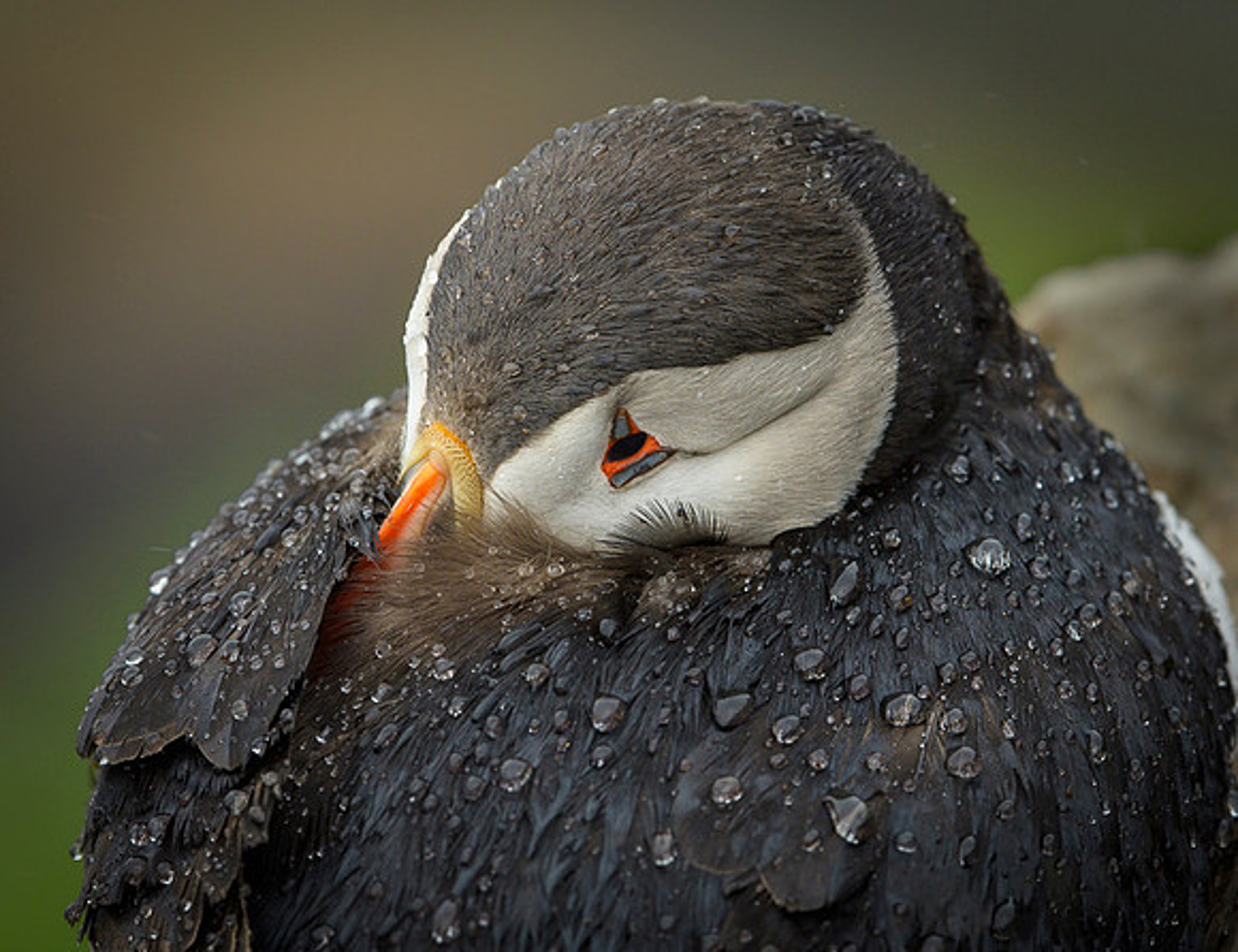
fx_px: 30885
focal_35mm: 856
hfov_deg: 2.3
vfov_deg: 1.8
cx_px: 637
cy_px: 456
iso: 500
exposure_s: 1/250
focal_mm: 500
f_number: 6.3
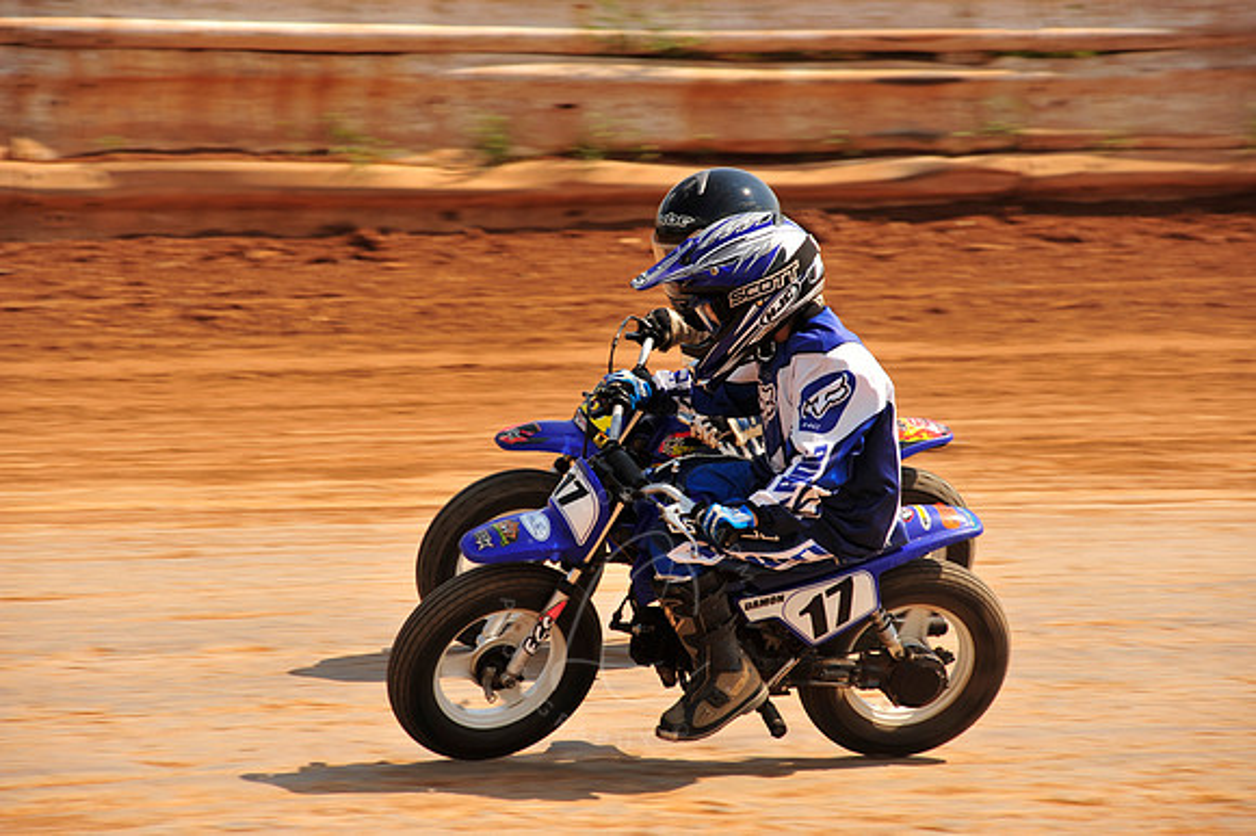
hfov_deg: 10.3
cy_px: 418
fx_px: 6974
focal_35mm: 200
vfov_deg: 6.9
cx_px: 628
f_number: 9
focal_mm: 200
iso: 200
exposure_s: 1/400
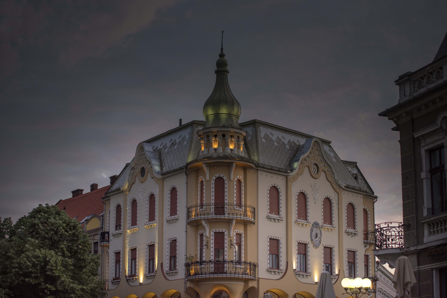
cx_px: 224
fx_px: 894
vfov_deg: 18.9
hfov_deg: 28.1
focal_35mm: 72
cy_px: 149
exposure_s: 1/500
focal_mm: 72
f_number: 3.2
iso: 500
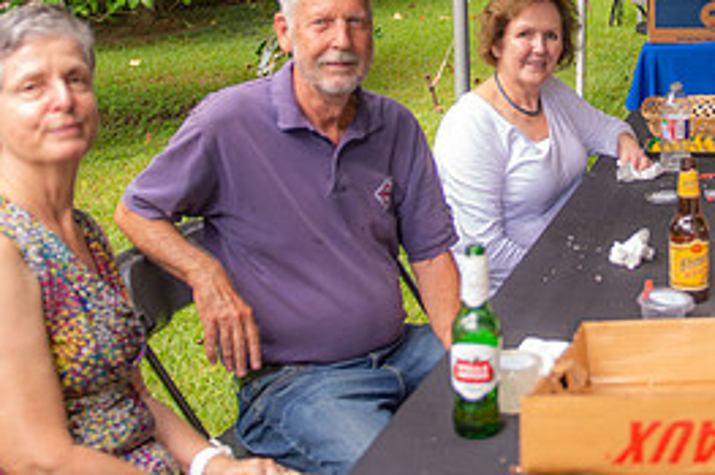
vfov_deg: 20.8
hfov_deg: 30.7
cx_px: 565
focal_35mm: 64
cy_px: 49
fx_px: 1270
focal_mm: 29
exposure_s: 1/40
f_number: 3.2
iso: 64
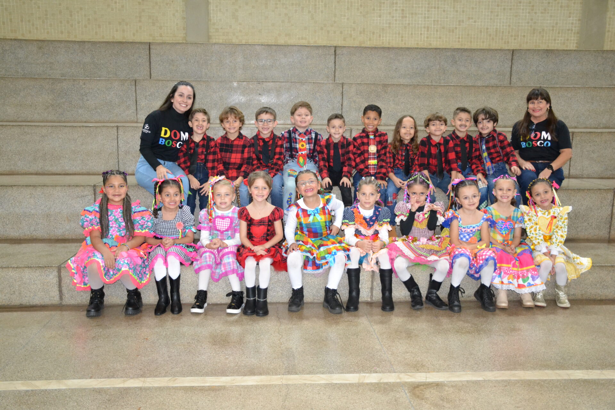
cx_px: 308
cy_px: 205
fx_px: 615
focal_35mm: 36
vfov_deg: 36.9
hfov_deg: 53.1
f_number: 3.8
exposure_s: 1/60
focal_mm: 24
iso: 2500
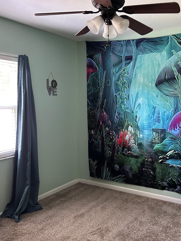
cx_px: 120
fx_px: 244
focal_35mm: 35
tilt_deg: -4.5
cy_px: 120
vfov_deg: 52.6
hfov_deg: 40.2
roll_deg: -0.2
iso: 400
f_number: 1.5
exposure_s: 1/60
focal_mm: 5.7
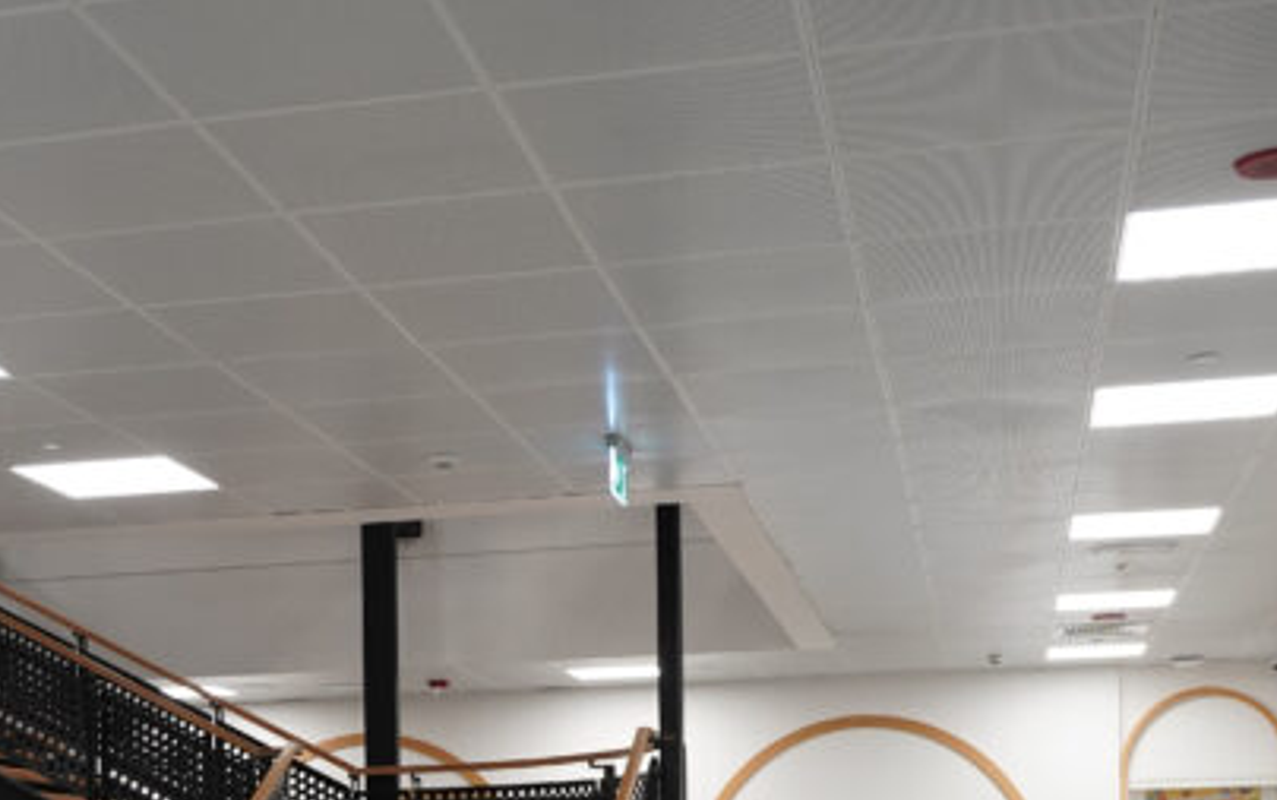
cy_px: 922
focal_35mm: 62
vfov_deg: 19.9
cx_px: 370
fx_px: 2159
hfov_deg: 32.5
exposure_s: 1/80
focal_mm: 16.4
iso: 400
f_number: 2.8
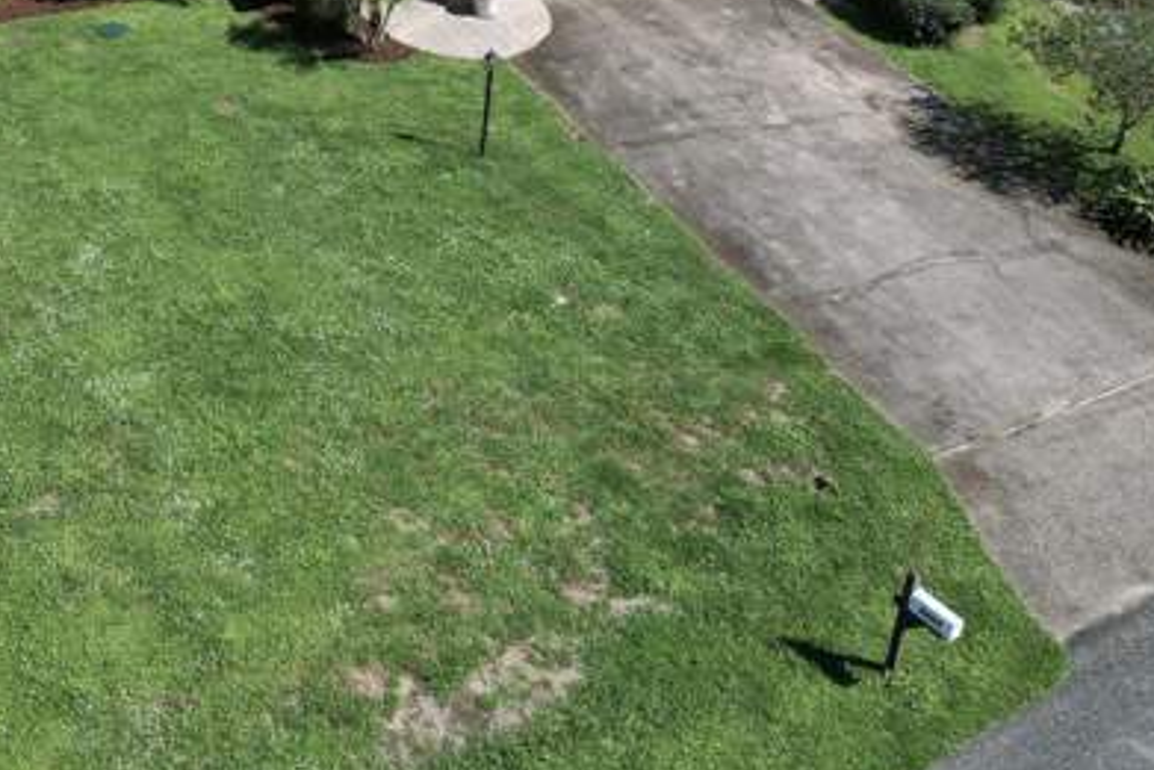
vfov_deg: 28.4
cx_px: 248
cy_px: 31
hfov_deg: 41.9
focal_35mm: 45
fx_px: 1443
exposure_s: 1/3000
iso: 100
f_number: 2.8
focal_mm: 8.38
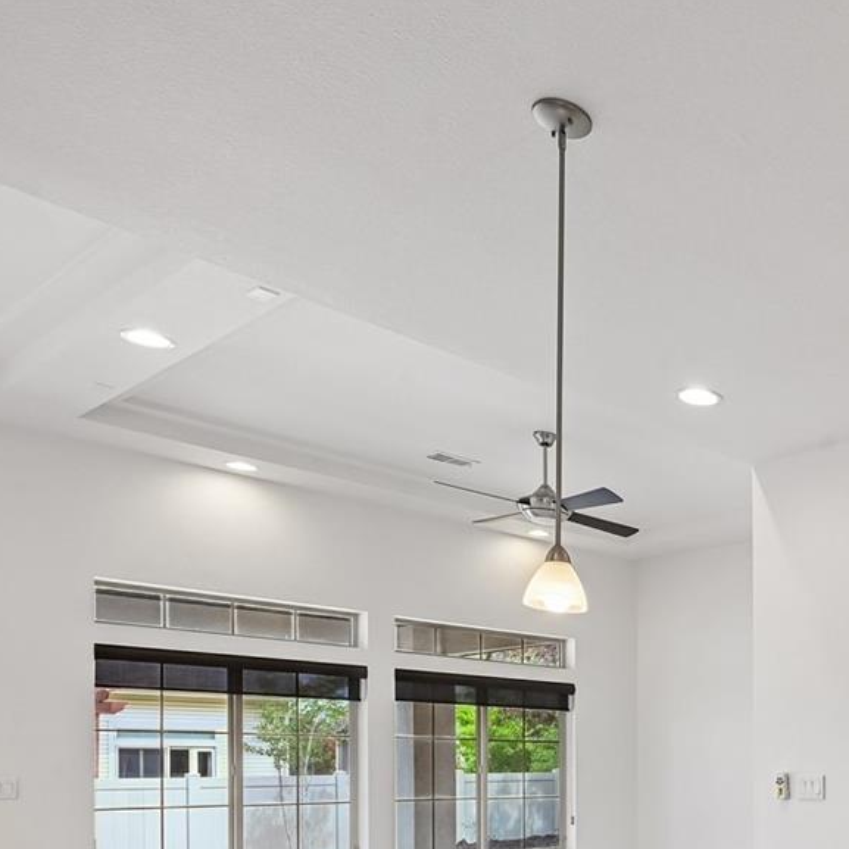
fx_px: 916
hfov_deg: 38.8
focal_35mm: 33
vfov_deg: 45.4
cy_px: 753
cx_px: 980
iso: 400
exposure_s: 1/40
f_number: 10
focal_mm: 14
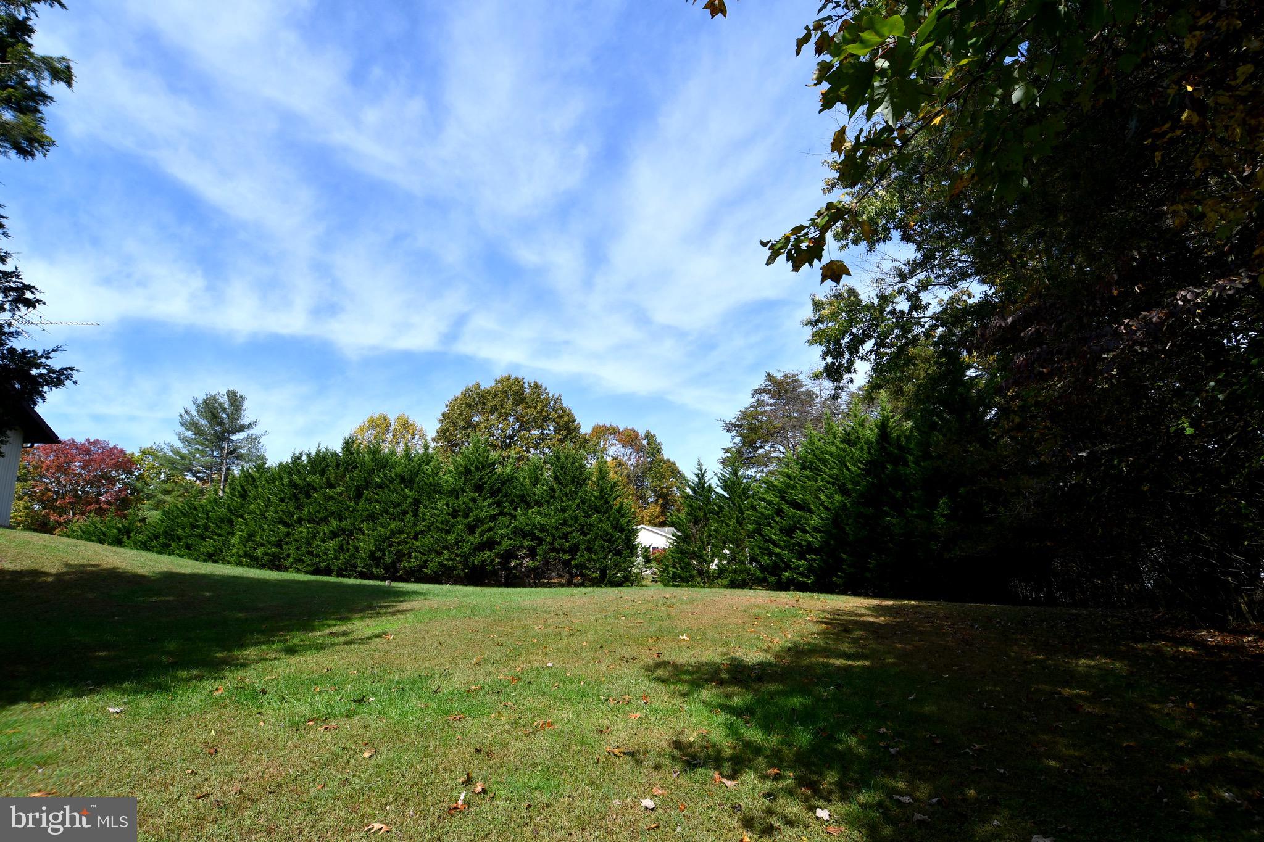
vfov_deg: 67.4
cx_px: 632
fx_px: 632
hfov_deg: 90.0
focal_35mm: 18
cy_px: 421
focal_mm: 12
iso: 100
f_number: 9
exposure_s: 1/320
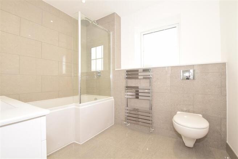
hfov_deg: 100.4
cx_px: 119
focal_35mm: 15
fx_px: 99
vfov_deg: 77.3
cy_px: 80
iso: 200
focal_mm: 10
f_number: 8
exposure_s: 1/8
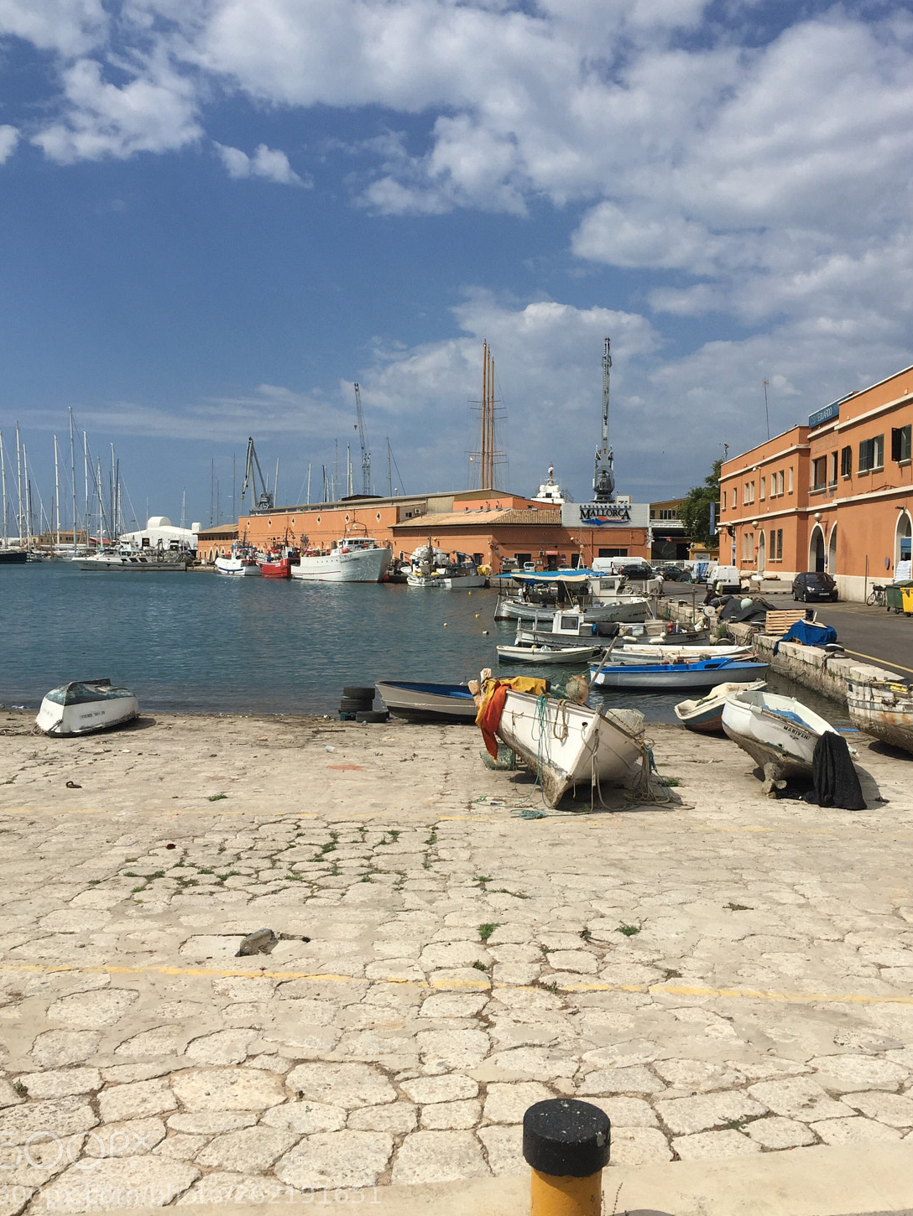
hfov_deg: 44.2
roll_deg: -0.7
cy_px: 590
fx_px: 1125
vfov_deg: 56.8
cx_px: 446
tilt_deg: -2.3
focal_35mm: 32
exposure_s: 1/4950
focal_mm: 4.15
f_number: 2.2
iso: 32
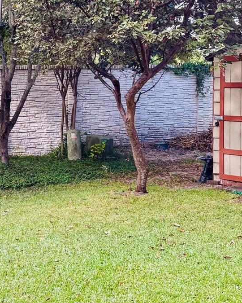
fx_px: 689
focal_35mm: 77
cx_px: -17
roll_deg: +0.7
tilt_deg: -3.5
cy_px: 129
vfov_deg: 24.7
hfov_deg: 19.2
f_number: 1.6
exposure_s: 1/388
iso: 64
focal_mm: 5.96
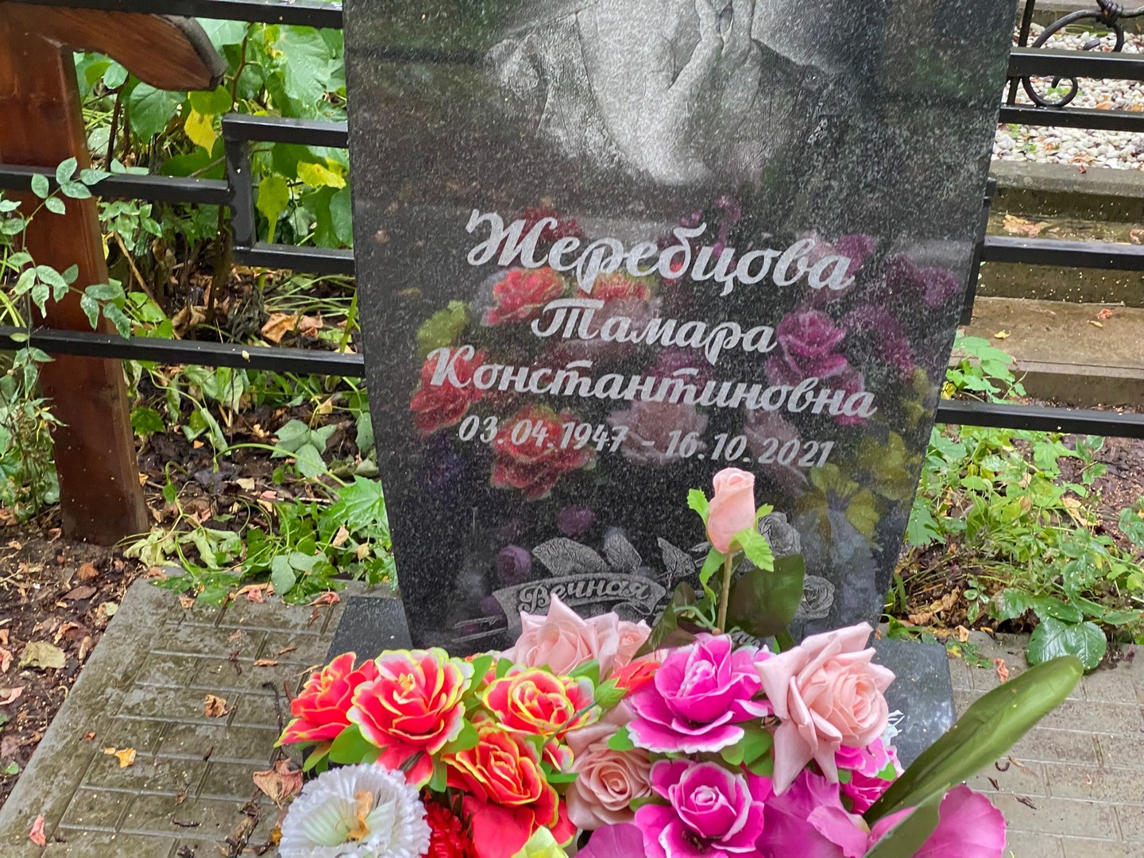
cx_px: 572
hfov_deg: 36.8
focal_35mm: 52
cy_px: 429
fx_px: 1719
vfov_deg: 28.0
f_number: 2
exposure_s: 1/60
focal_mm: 6
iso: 250
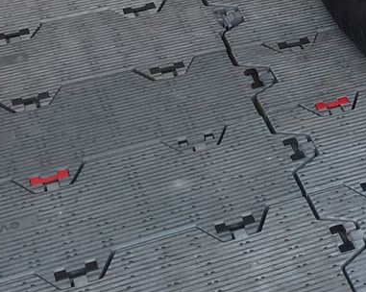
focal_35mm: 119
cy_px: -266
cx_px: 553
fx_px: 1288
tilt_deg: -21.3
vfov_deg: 11.8
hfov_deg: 15.0
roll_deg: -0.3
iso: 32
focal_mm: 4.15
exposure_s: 1/258
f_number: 2.2
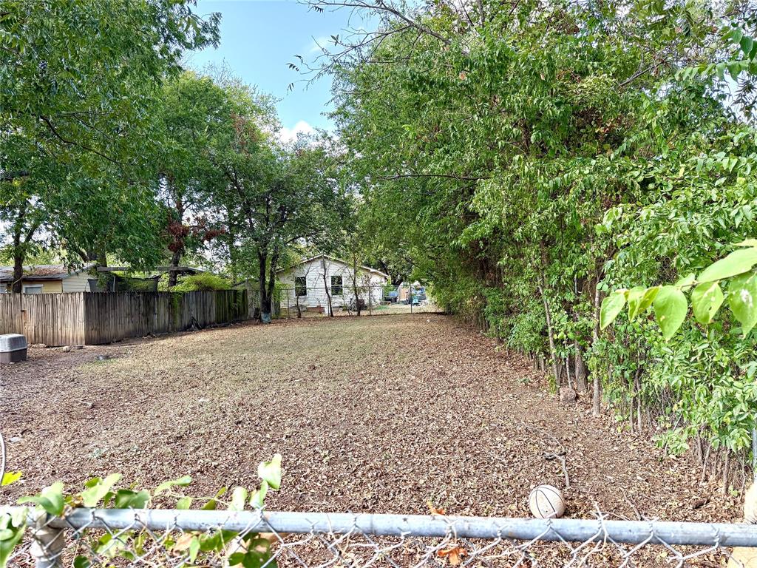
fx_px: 525
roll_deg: +1.5
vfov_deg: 56.8
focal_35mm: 24
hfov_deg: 71.6
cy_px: 284
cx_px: 378
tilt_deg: +0.1
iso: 100
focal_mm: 6.76
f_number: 1.78
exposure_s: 1/393
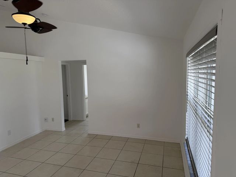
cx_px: 118
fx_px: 164
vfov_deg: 56.8
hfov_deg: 71.6
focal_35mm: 24
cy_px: 88
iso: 80
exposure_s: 1/196
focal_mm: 6.76
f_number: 1.78
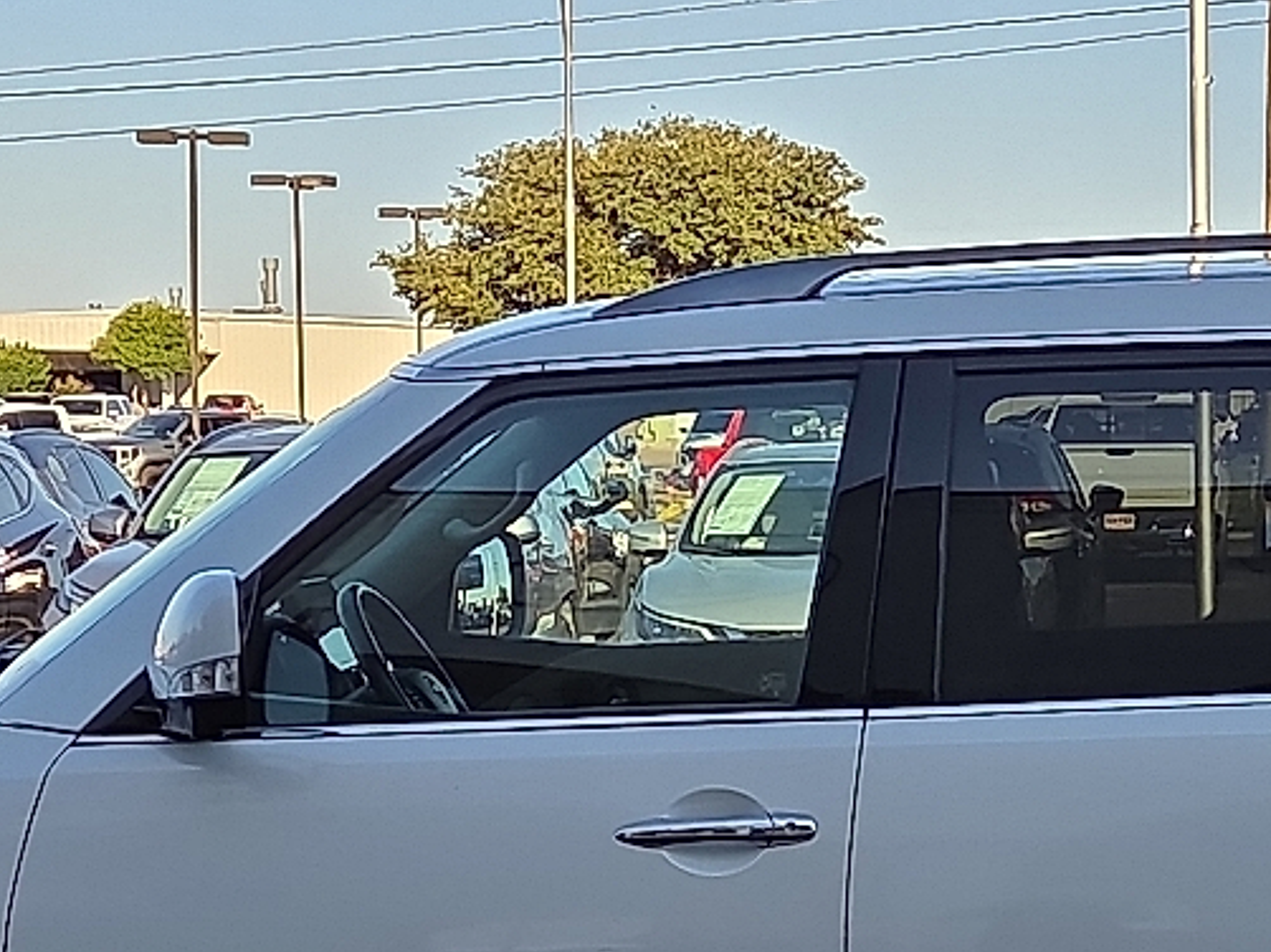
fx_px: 3743
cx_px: 851
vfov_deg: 14.2
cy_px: 987
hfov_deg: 19.2
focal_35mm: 102
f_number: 1.8
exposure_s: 1/909
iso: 25
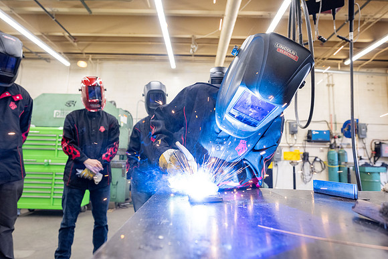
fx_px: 221
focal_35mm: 20
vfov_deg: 60.7
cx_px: 194
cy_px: 130
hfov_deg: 82.6
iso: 1600
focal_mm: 20.5
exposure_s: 1/200
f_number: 4
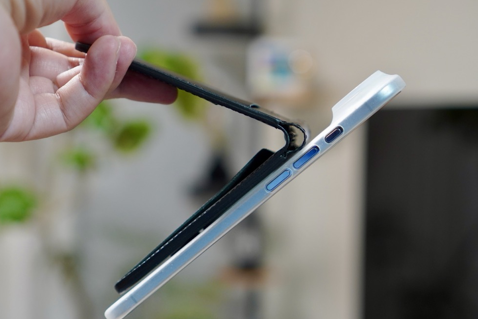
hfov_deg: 31.1
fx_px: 858
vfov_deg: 21.0
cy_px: 175
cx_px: 238
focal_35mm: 65
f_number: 2.8
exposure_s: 1/60
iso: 500
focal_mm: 35
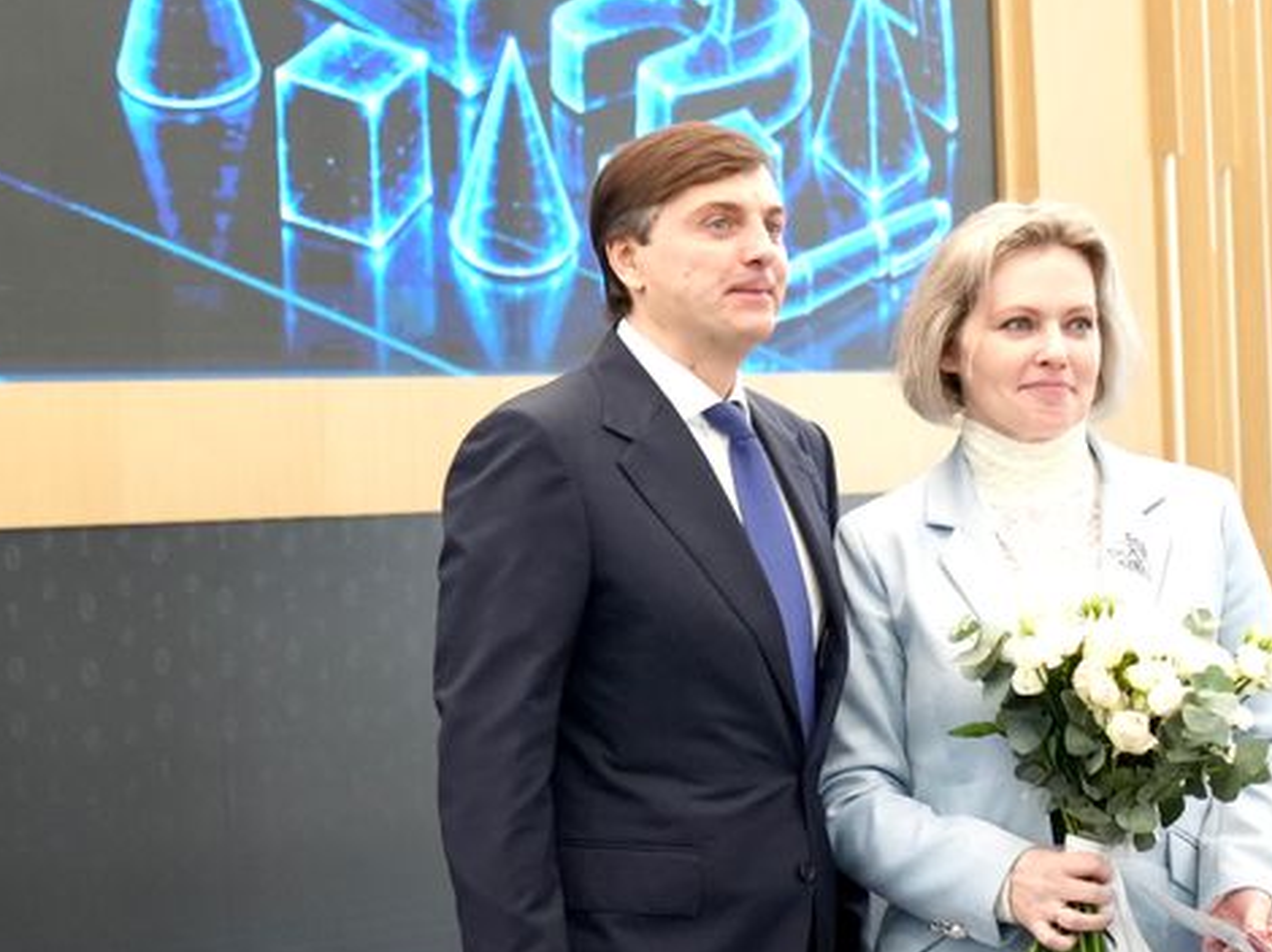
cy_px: 573
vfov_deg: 10.1
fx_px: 5362
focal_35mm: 146
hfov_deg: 13.5
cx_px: 686
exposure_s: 1/160
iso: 3200
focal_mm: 68
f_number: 5
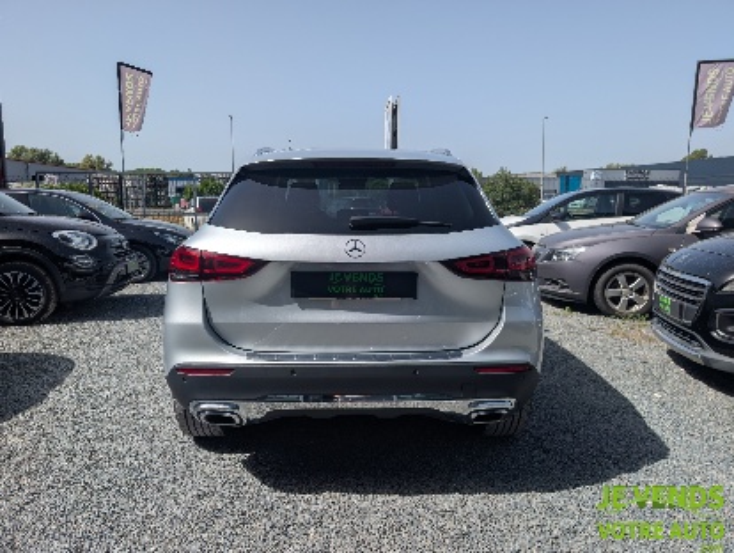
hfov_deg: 71.5
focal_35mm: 24
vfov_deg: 57.0
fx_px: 510
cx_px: 367
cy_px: 276
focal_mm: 6.9
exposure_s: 1/1984
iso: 20
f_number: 1.68
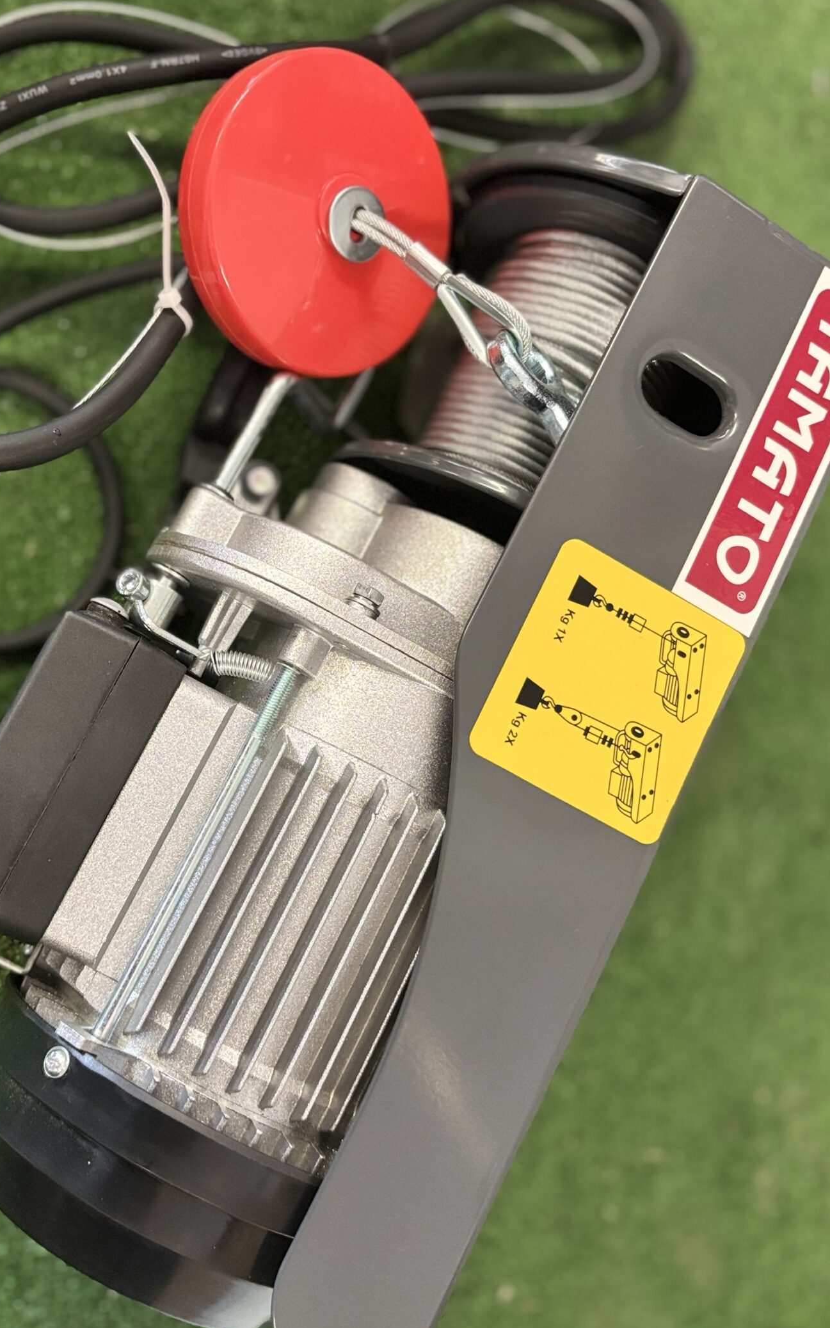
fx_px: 1230
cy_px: 660
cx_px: 349
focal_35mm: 34
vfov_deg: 56.7
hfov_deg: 37.2
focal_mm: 5.96
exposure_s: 1/50
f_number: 1.6
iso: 400
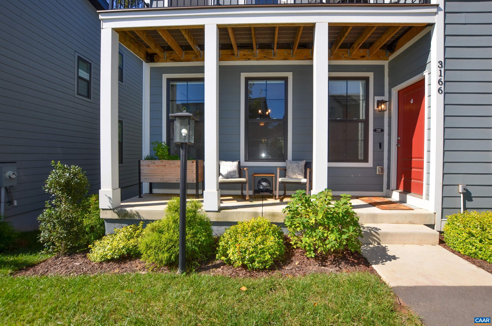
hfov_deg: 100.5
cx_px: 246
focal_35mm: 15
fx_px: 205
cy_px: 163
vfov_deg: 77.1
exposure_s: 1/250
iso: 100
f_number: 7.1
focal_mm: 10
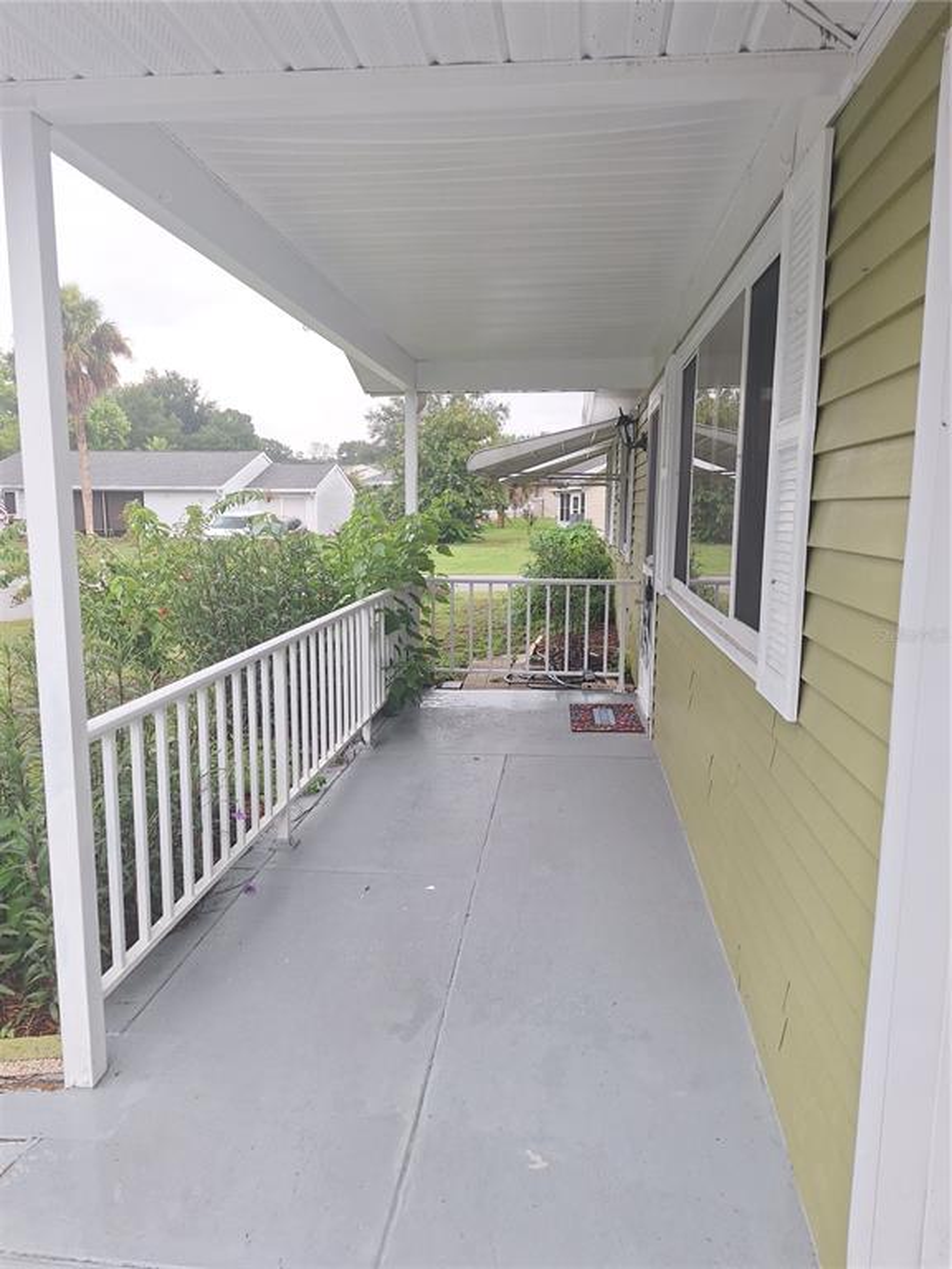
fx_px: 843
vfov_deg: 73.9
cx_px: 476
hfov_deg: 58.9
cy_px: 634
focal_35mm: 23
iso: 40
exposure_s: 1/159
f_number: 1.8
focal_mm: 5.54
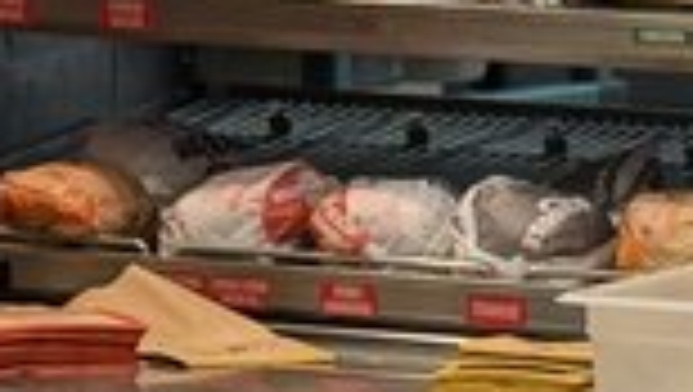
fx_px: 6236
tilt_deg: -5.2
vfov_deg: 3.6
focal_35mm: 339
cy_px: 131
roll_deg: -1.7
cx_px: 1269
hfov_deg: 6.2
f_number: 1.78
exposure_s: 1/43
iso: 80
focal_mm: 6.76
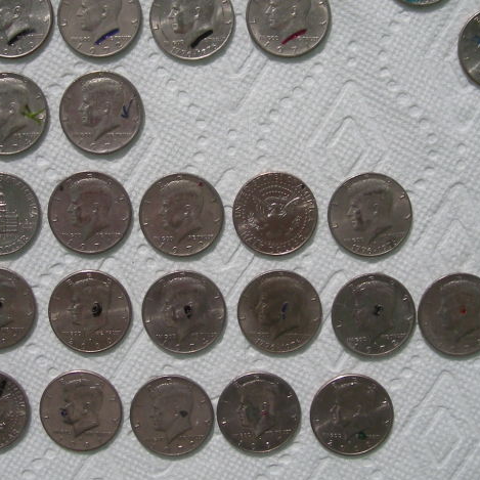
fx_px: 1035
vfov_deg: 26.0
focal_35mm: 66
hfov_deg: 26.1
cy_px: 163
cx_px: 217
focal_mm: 5.7
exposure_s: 1/225
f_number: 5.7
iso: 50
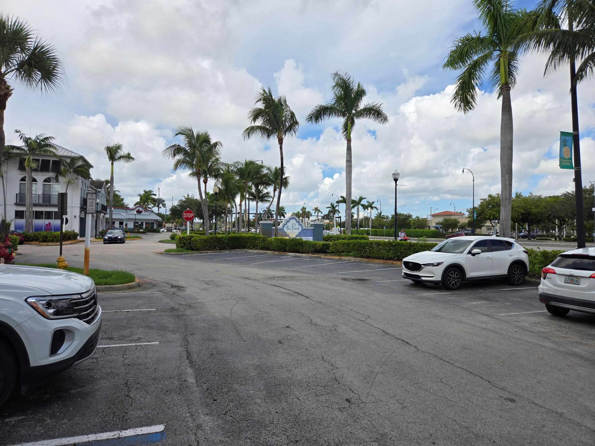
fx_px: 395
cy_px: 223
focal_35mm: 23
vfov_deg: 58.9
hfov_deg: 73.9
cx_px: 298
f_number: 1.8
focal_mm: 5.4
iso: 25
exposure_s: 1/1824
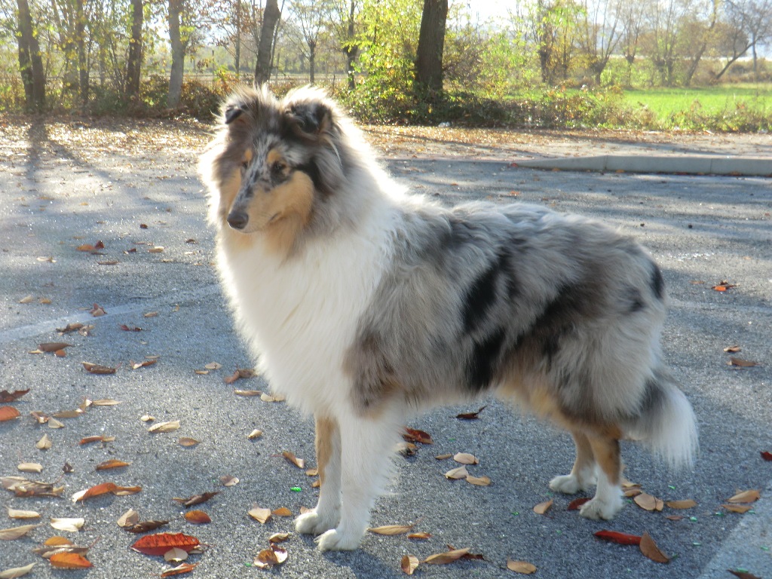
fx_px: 1227
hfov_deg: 34.9
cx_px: 386
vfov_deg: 26.6
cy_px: 290
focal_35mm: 55
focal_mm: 9.8
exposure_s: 1/125
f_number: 4.2
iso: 64
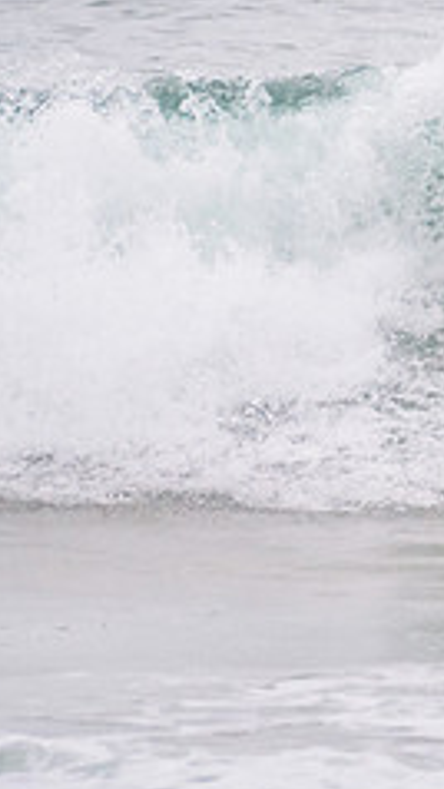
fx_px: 32732
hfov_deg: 0.8
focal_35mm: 1565
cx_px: 924
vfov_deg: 1.4
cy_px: 284
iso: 800
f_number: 5.6
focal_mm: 500
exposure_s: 1/1000
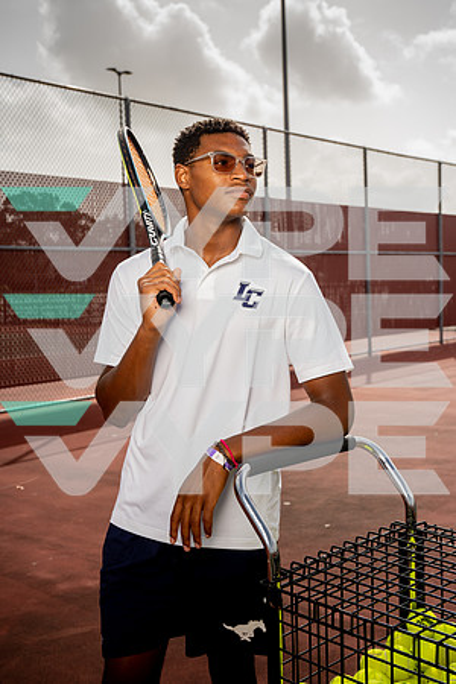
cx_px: 228
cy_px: 342
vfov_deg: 41.9
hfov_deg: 28.6
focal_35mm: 47
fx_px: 893
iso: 50
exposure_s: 1/250
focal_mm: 47
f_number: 6.3
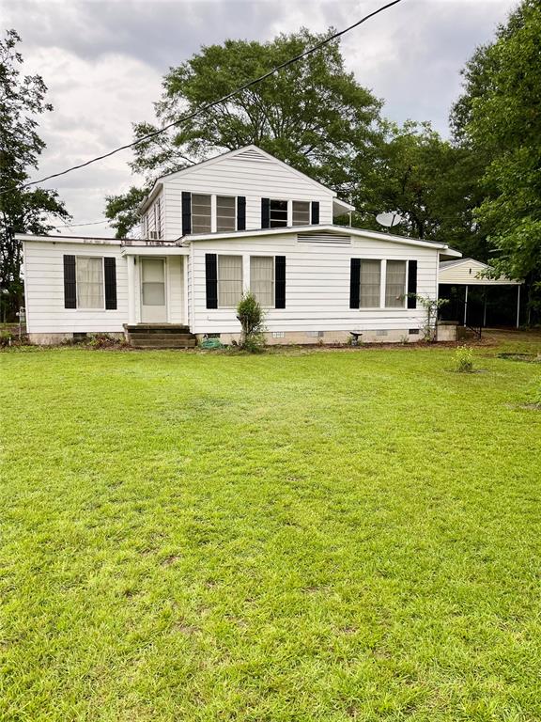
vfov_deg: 67.3
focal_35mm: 26
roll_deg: +0.0
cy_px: 361
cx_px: 270
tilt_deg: -5.0
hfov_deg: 53.1
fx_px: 542
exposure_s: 1/121
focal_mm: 5.1
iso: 64
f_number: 1.6
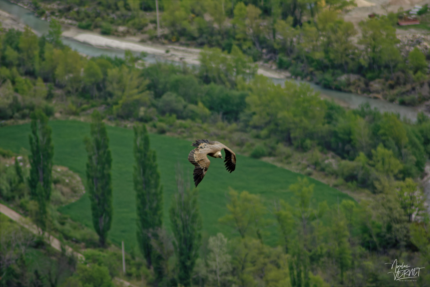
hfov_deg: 4.6
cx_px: 215
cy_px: 144
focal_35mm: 450
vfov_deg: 3.1
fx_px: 5375
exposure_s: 1/2000
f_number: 5.6
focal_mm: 300
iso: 800
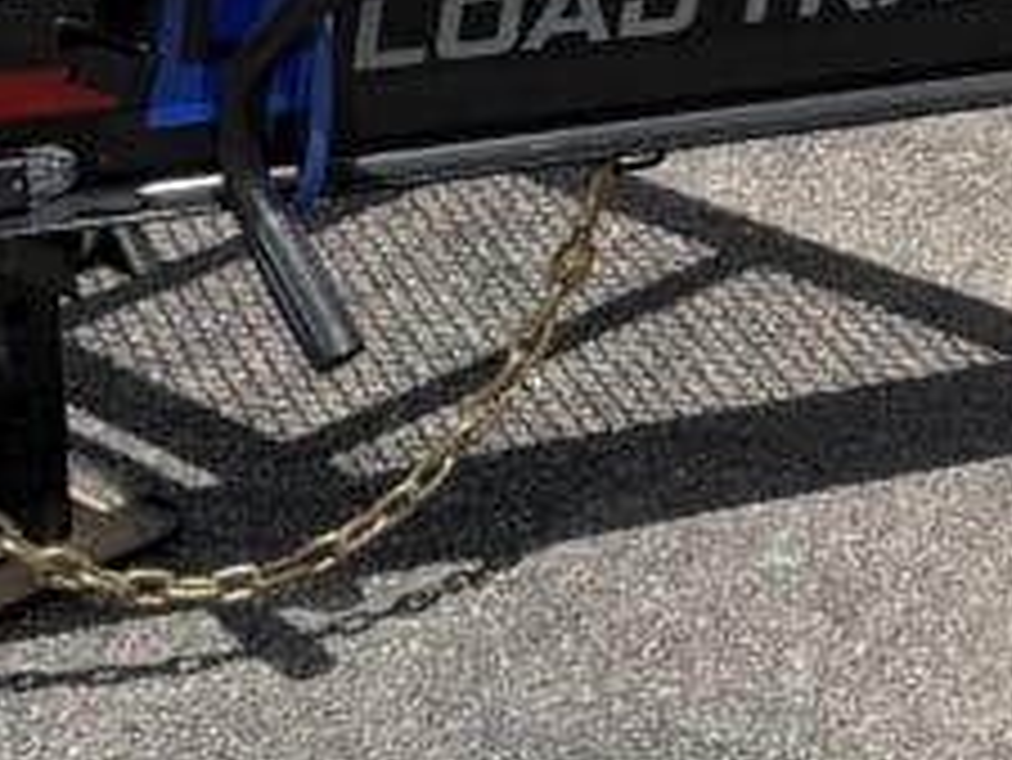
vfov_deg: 13.1
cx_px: 1394
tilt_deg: -15.5
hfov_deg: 16.8
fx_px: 3188
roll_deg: -0.3
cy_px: -265
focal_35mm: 109
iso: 80
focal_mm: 6.76
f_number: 1.78
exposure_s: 1/5714
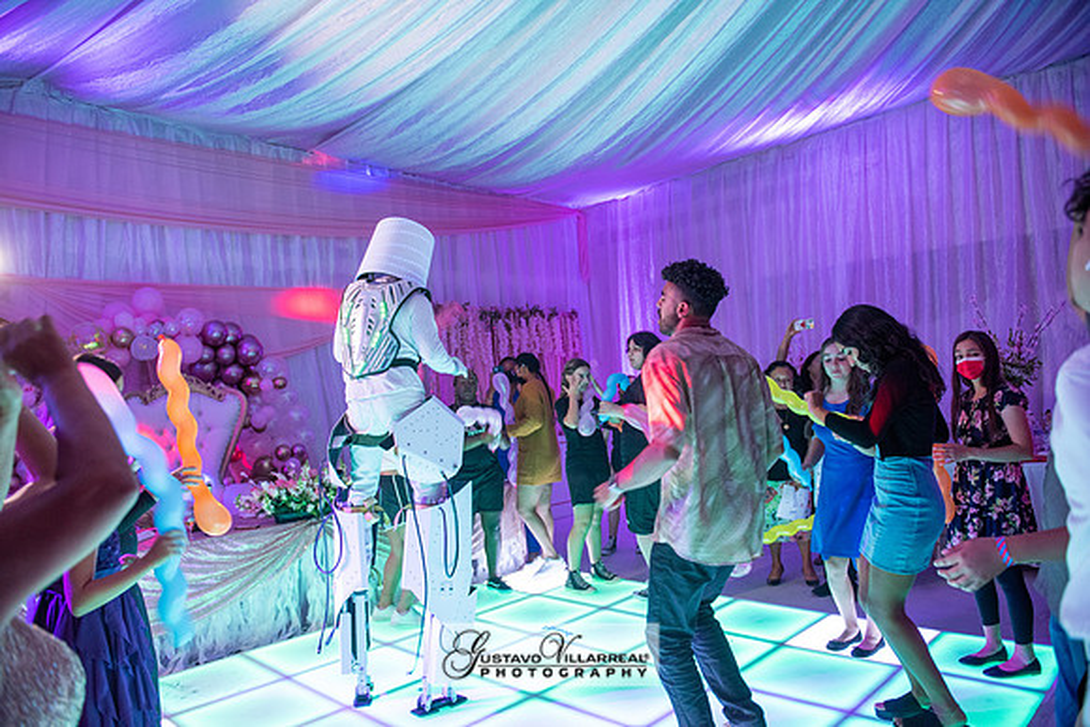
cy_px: 364
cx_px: 545
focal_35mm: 24
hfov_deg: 73.7
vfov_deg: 53.2
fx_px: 727
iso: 1250
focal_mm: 24
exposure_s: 1/60
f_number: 3.2
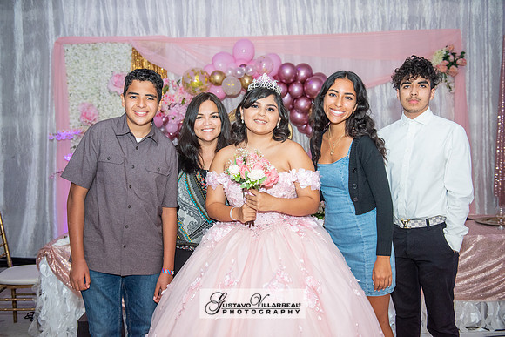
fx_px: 491
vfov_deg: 37.9
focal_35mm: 35
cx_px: 252
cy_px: 168
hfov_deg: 54.4
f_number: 3.5
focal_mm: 35
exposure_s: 1/160
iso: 1250
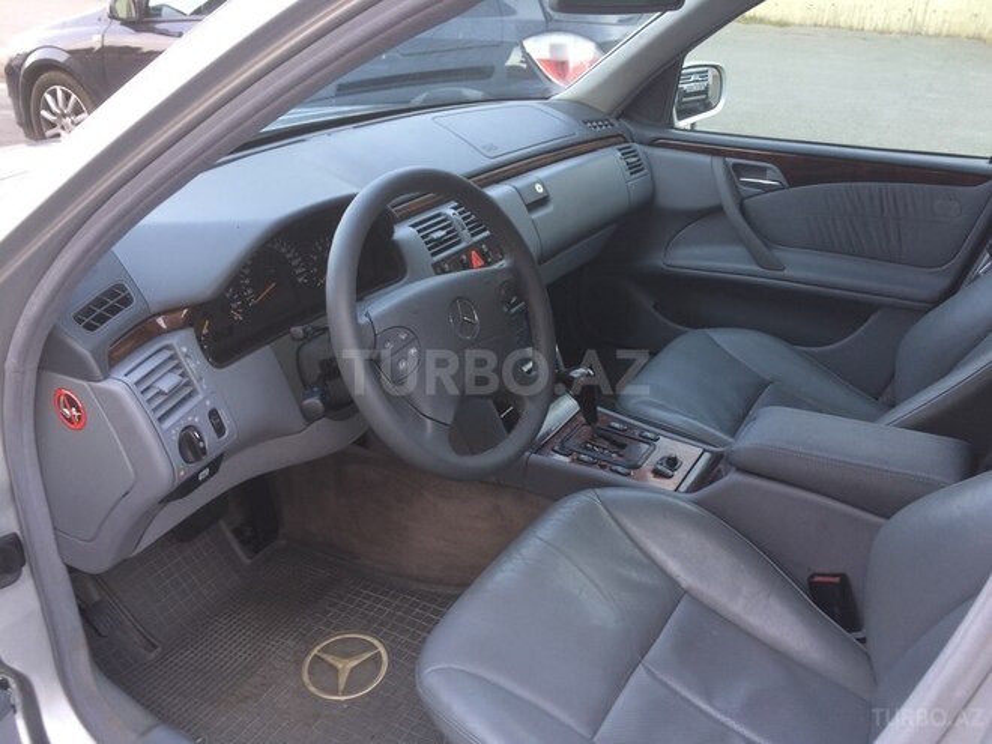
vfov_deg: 48.2
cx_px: 496
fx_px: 831
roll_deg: -0.6
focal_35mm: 29
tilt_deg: -31.4
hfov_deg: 61.7
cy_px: 372
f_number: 2.2
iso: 32
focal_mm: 4.15
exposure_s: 1/103
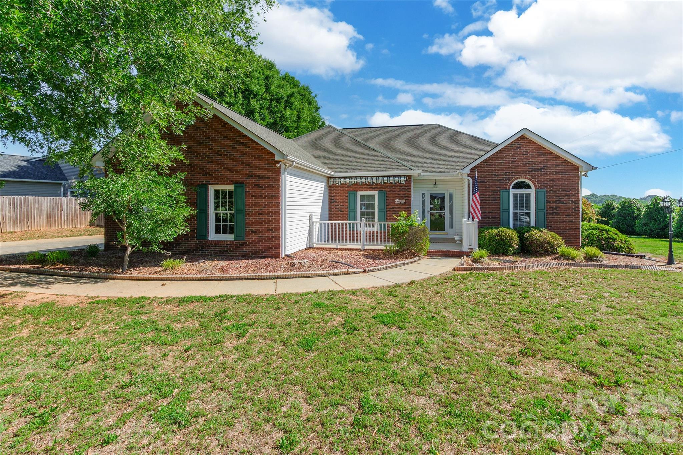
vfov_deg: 72.0
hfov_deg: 95.0
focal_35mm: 16
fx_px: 313
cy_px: 228
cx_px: 342
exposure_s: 1/1000
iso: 800
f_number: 10
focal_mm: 11
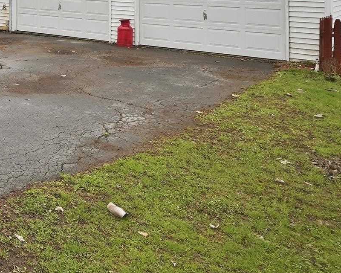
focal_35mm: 44
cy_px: -44
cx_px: -140
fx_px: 444
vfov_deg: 29.8
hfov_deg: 29.8
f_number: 4
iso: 100
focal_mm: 10.5
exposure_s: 1/640
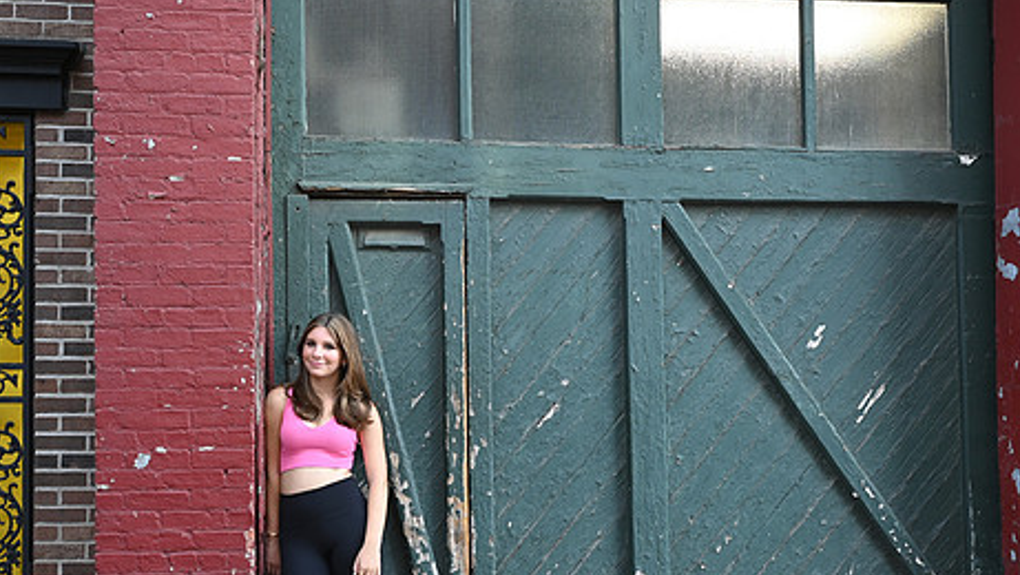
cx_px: 529
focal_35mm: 50
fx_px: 1353
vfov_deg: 23.9
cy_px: 365
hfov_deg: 41.3
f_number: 8
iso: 500
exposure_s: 1/100
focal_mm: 38
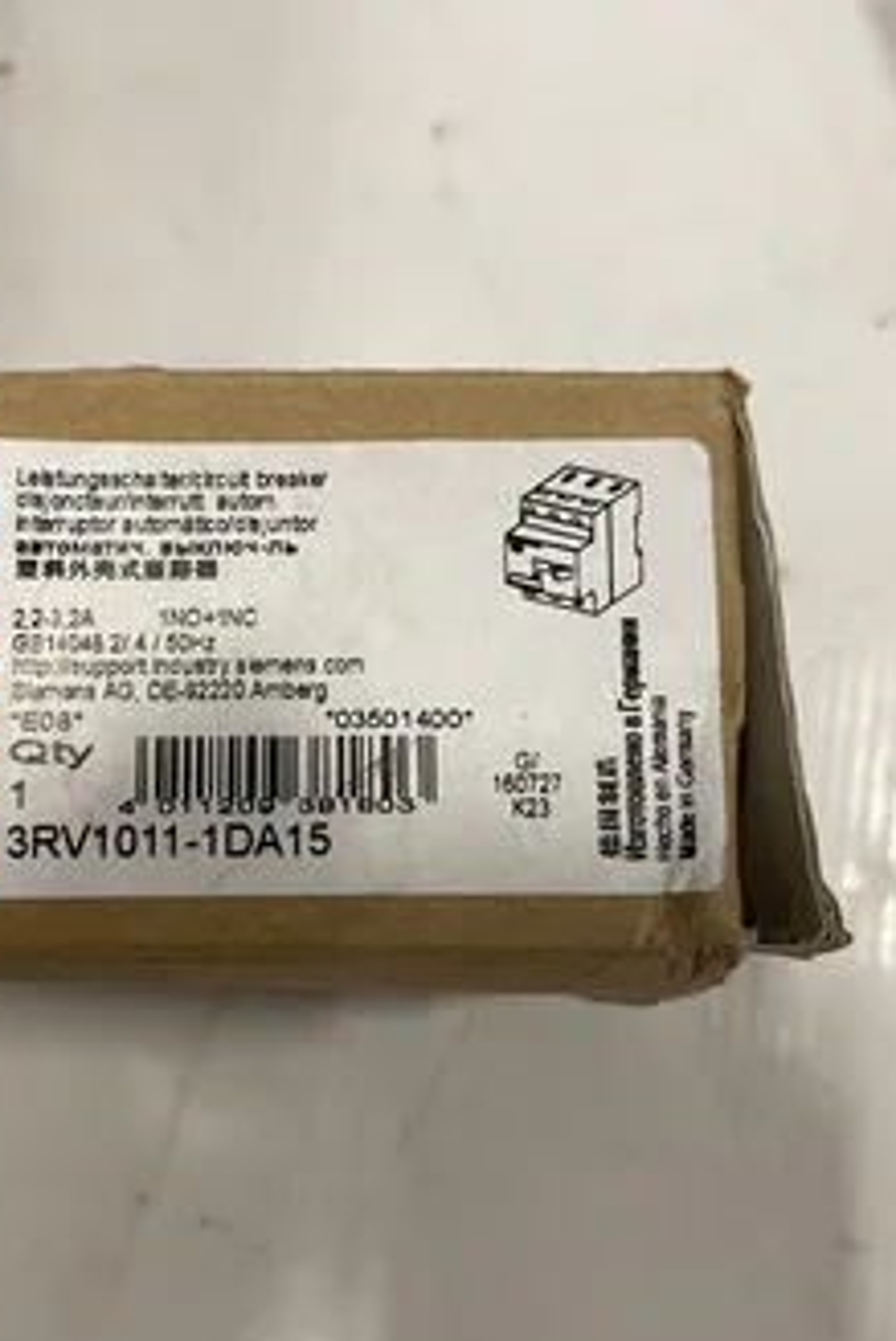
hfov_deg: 39.8
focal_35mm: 33
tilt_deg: -80.6
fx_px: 1231
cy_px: 748
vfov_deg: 57.1
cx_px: 356
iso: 125
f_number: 1.6
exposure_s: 1/60
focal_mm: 4.2
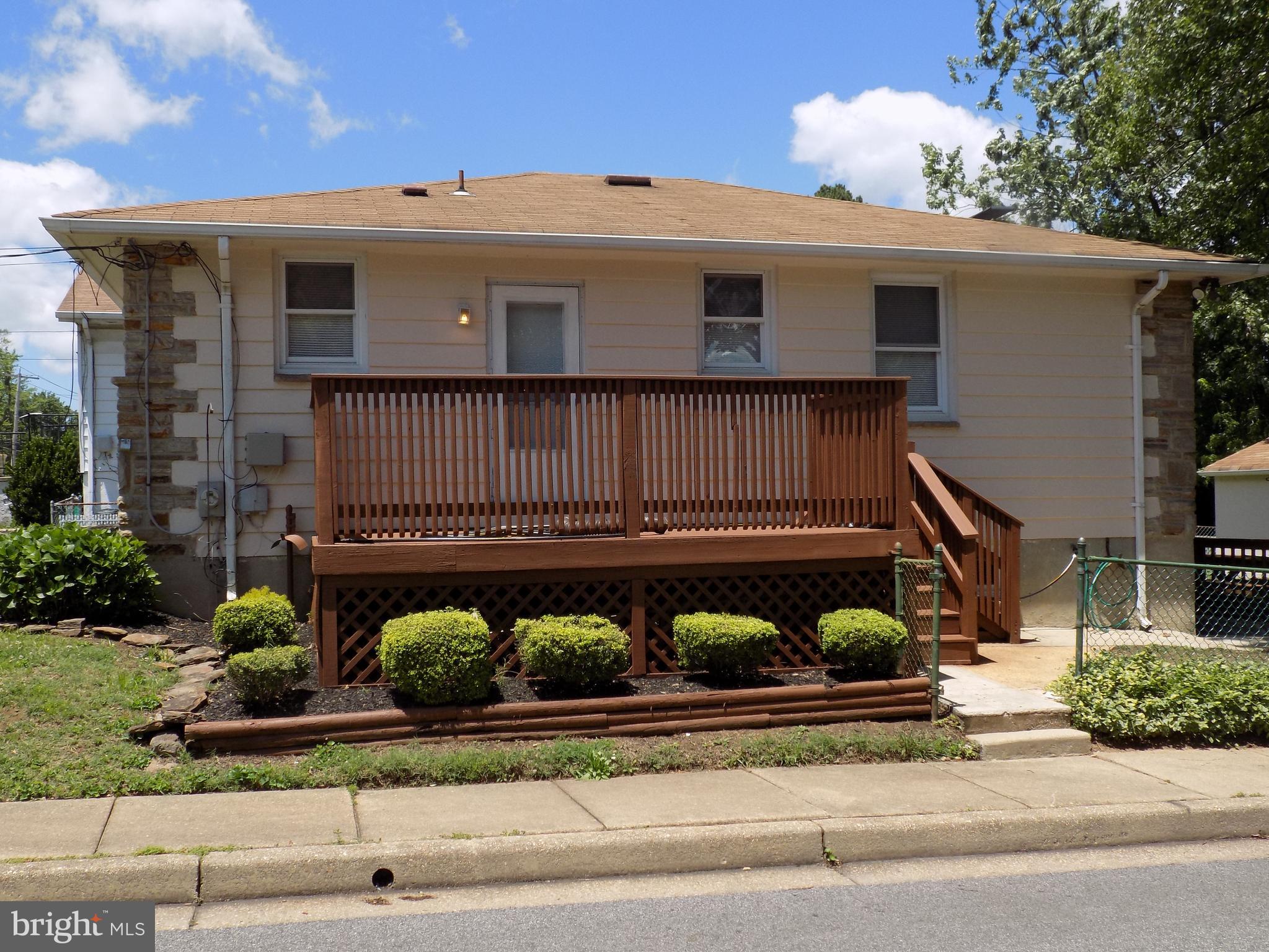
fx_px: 1247
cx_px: 634
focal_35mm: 34
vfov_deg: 41.8
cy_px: 476
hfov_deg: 53.9
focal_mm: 6.1
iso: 80
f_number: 3.4
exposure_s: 1/1000
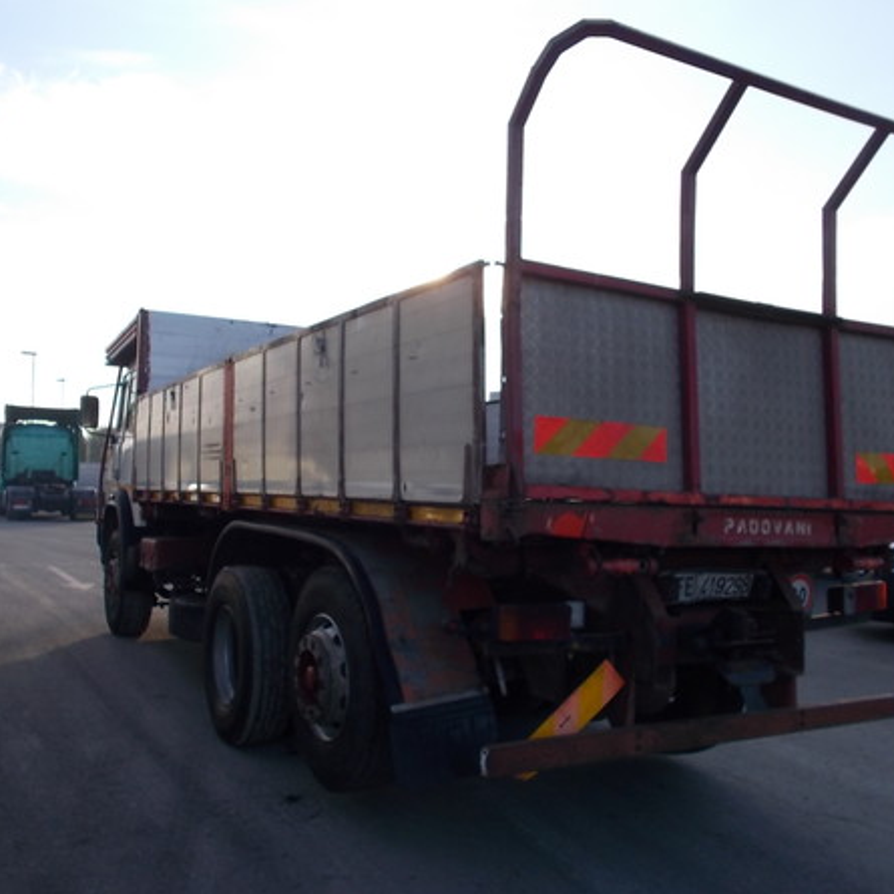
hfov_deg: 52.5
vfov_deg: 52.5
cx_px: 434
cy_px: 448
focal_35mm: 31
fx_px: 906
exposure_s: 1/80
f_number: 8
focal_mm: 4.6
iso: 80
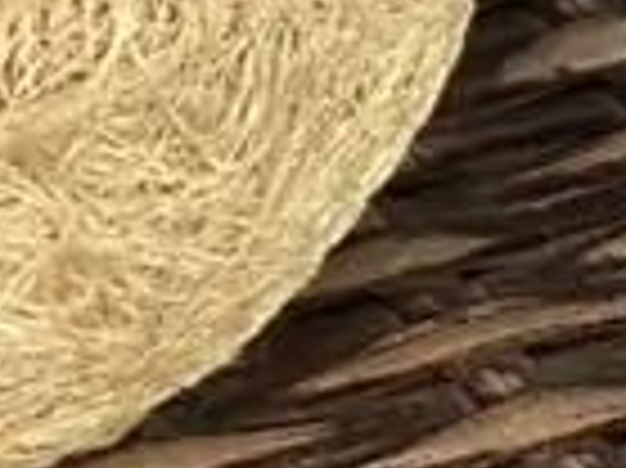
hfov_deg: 8.6
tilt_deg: -39.9
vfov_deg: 8.0
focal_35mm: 177
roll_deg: -1.5
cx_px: -1441
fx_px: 3198
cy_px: -446
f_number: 1.78
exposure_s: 1/50
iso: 400
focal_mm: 6.86
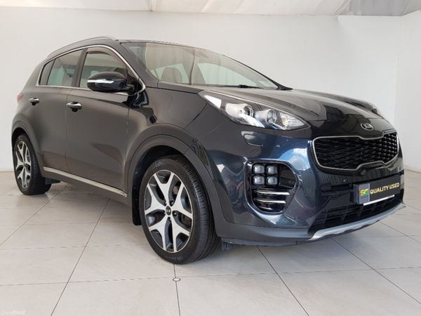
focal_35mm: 26
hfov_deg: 67.3
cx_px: 210
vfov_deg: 53.1
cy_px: 158
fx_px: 316
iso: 40
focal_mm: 4.2
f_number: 1.7
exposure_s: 1/100
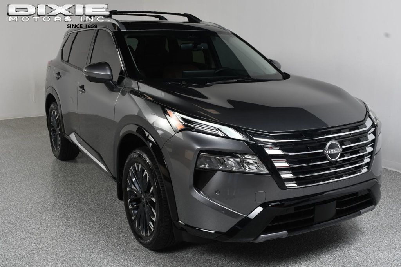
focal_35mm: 39
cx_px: 200
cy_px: 134
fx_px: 434
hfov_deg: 49.6
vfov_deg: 34.2
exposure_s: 1/160
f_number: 10
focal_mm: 26
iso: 100
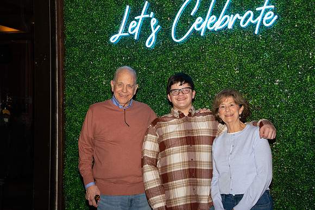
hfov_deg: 37.8
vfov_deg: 25.8
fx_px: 459
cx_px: 158
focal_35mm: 52
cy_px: 105
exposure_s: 1/250
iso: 4000
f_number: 11
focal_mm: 35
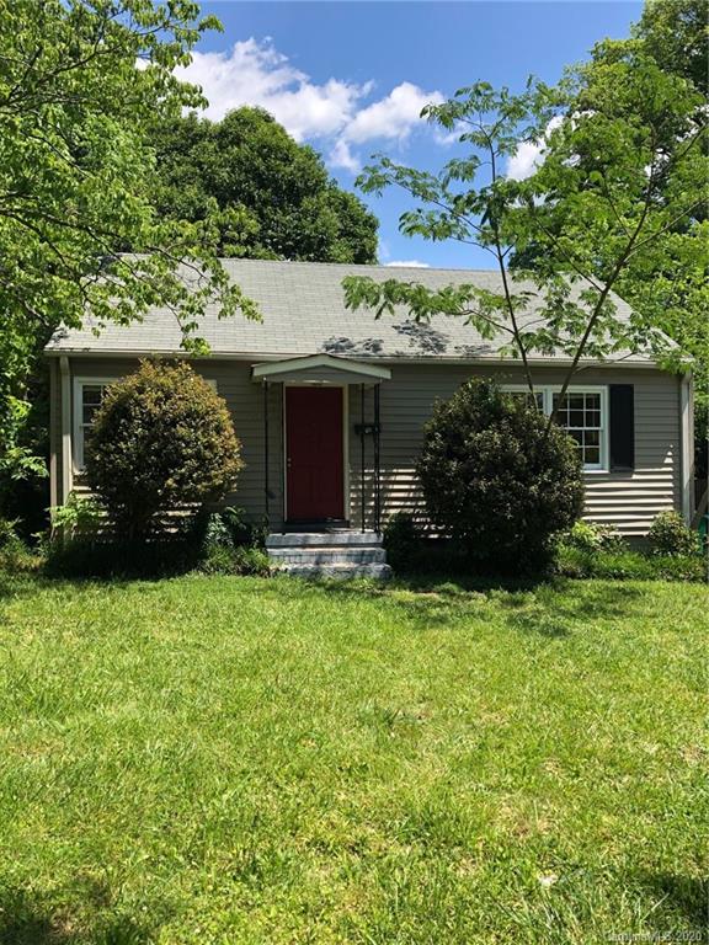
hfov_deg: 49.7
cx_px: 354
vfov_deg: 63.4
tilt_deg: +0.4
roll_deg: +0.5
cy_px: 472
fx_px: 765
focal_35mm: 28
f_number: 1.8
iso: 20
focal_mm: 3.99
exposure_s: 1/1000
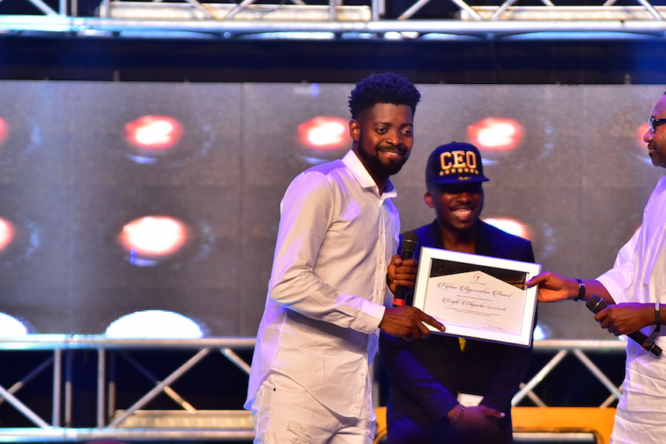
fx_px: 5532
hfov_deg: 6.9
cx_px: 470
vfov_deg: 4.6
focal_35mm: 299
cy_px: 278
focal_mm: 200
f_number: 3.5
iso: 2000
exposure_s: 1/250
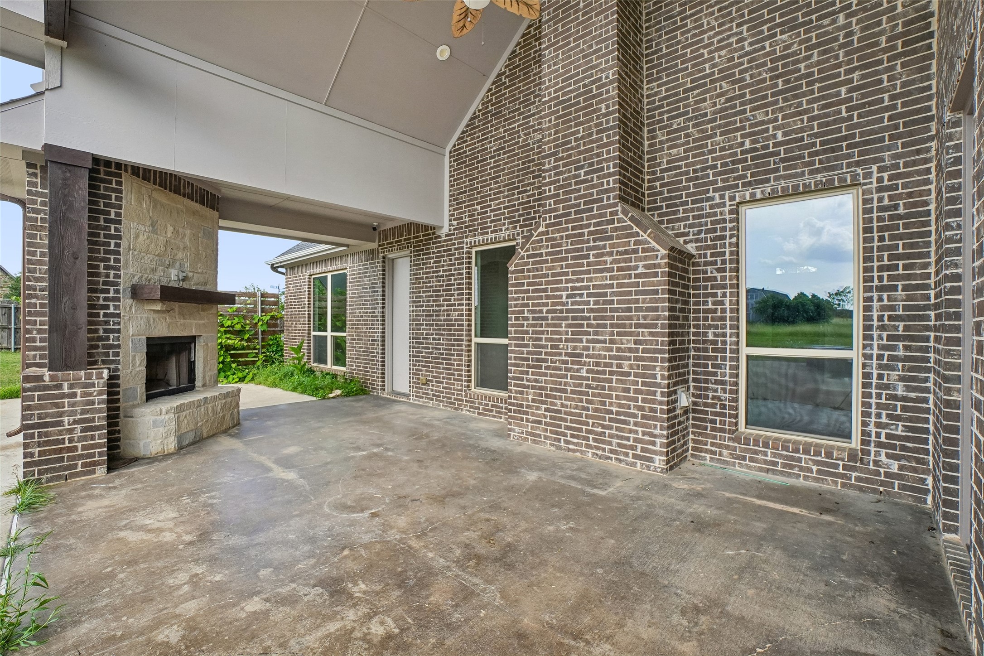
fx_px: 410
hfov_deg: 100.4
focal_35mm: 15
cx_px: 492
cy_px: 328
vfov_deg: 77.3
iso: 400
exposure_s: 1/250
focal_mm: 10
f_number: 8
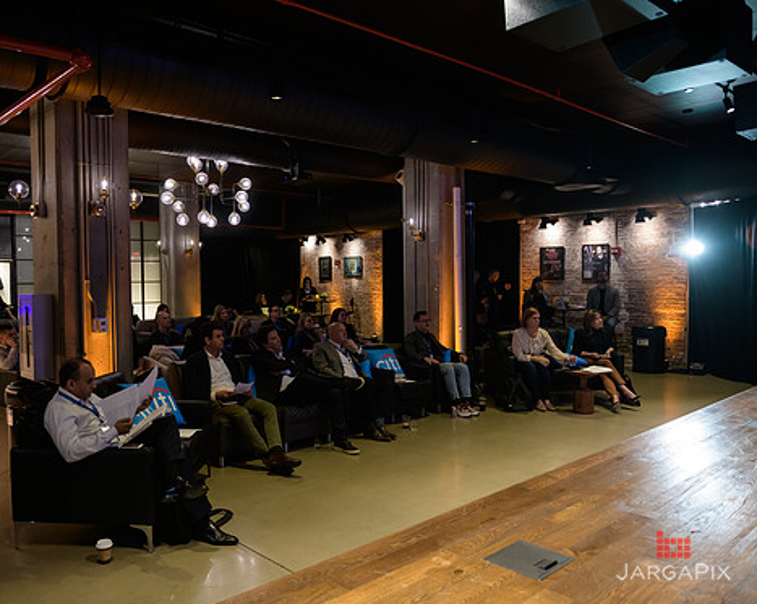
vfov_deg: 51.5
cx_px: 302
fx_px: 627
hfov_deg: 61.7
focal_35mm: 28
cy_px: 302
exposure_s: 1/80
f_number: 3.2
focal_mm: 24
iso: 1250
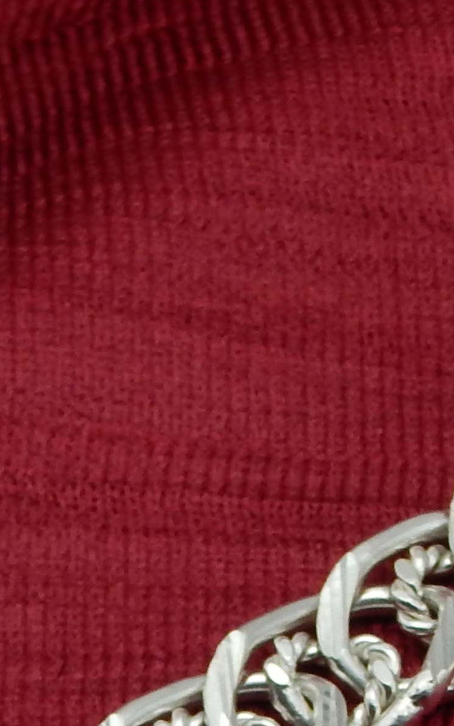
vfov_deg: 3.6
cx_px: -2
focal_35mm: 582
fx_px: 11515
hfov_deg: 2.3
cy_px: 929
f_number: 4.9
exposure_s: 1/100
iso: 125
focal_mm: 25.3
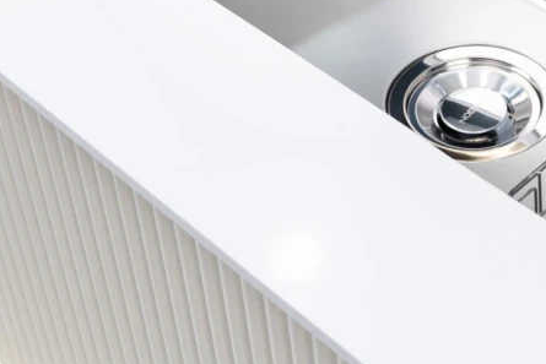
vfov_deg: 14.9
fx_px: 1335
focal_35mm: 88
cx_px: 503
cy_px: -110
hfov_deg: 22.5
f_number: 4
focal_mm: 28
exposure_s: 1/160
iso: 320
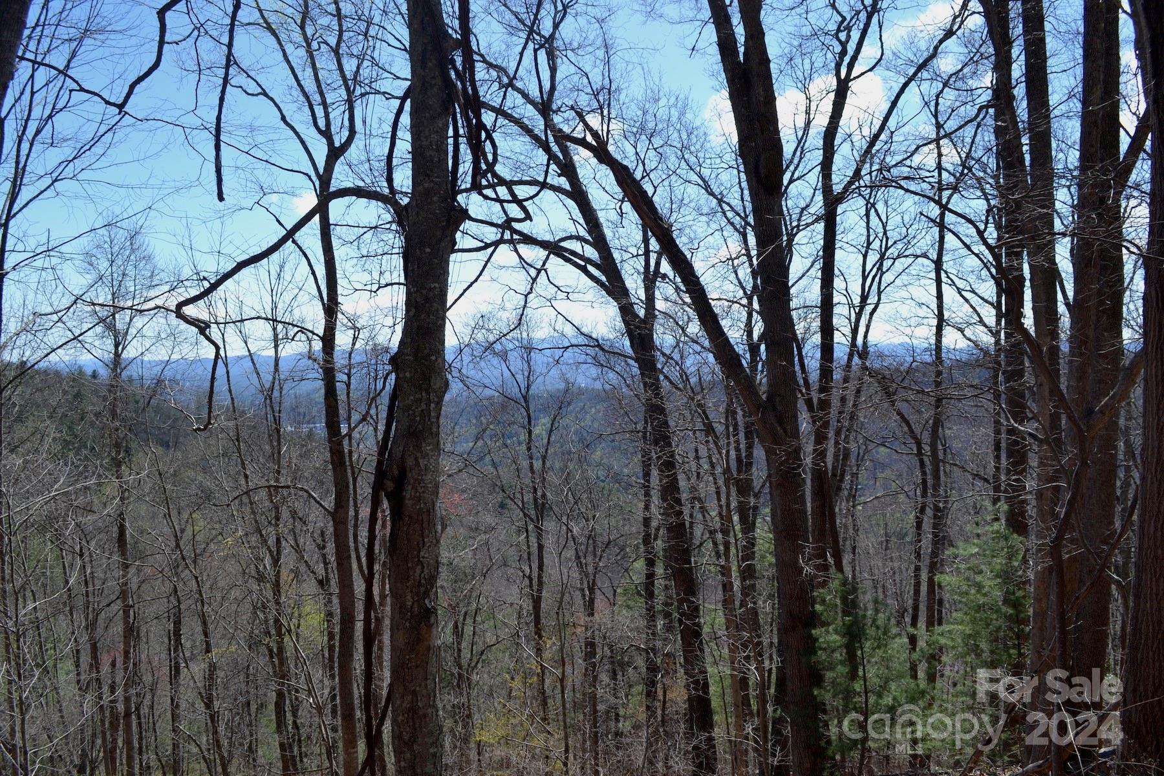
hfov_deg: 67.4
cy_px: 388
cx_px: 582
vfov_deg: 47.9
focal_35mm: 27
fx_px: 873
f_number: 7.1
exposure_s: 1/200
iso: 100
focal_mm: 18
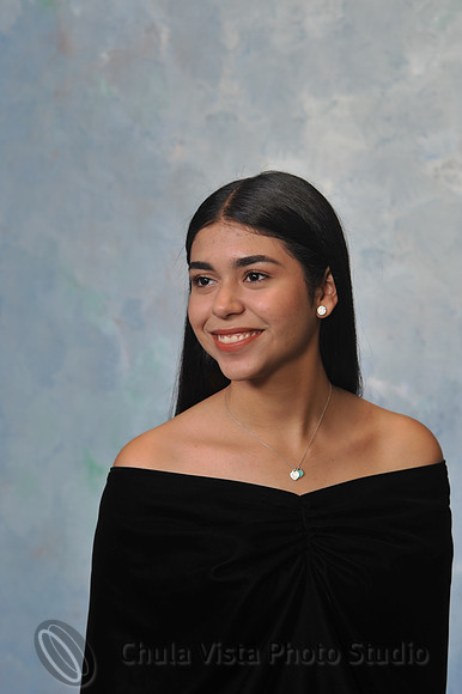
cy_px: 347
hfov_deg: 10.1
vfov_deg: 15.2
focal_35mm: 135
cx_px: 231
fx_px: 2602
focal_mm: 135
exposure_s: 1/125
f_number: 7.1
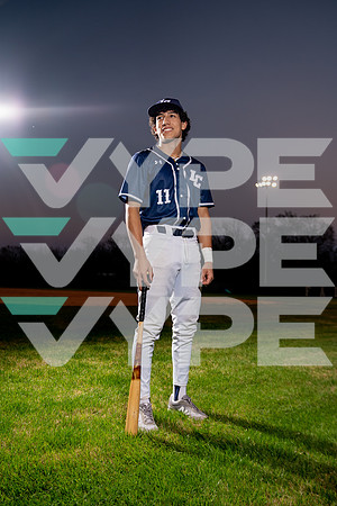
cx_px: 168
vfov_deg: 55.8
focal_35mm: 34
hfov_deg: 38.9
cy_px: 253
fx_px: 477
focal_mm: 34
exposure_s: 1/250
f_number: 4
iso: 400
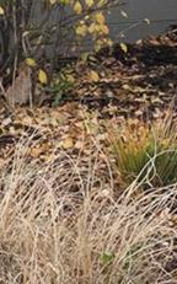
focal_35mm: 367
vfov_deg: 5.5
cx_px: -374
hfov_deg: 3.5
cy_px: -368
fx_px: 2838
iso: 400
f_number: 8
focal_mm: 35
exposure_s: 1/60
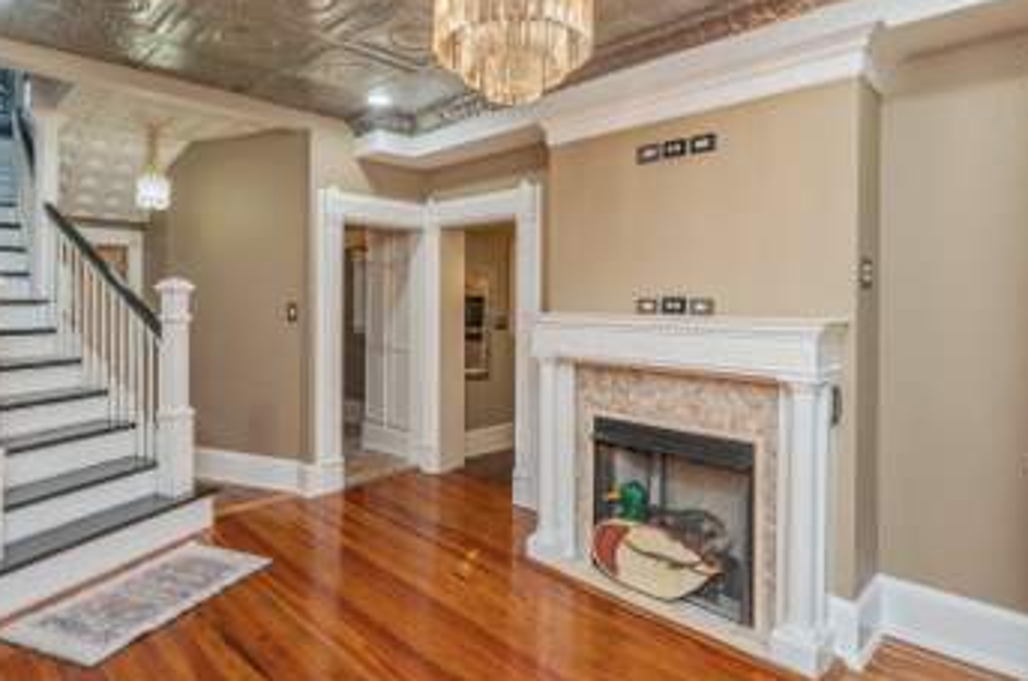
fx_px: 598
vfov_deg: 59.1
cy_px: 306
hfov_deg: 81.1
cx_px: 465
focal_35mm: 21
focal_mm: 15
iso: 500
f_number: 9
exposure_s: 1/30
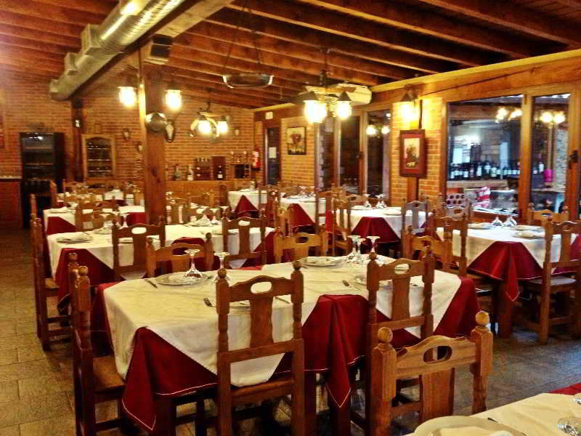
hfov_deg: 52.6
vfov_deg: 40.7
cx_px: 290
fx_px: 587
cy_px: 218
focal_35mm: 35
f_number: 2.4
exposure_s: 1/20
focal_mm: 4.28
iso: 320
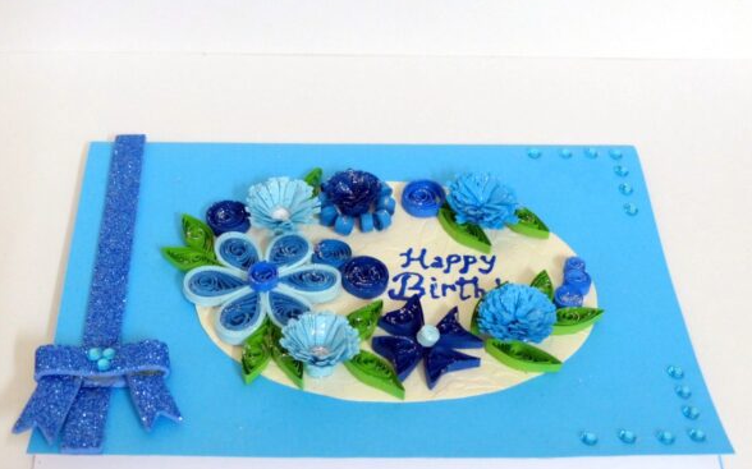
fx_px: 1086
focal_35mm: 53
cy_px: 234
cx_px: 380
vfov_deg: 24.4
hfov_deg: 38.2
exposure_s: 1/20
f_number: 2.8
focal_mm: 8.7
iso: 400
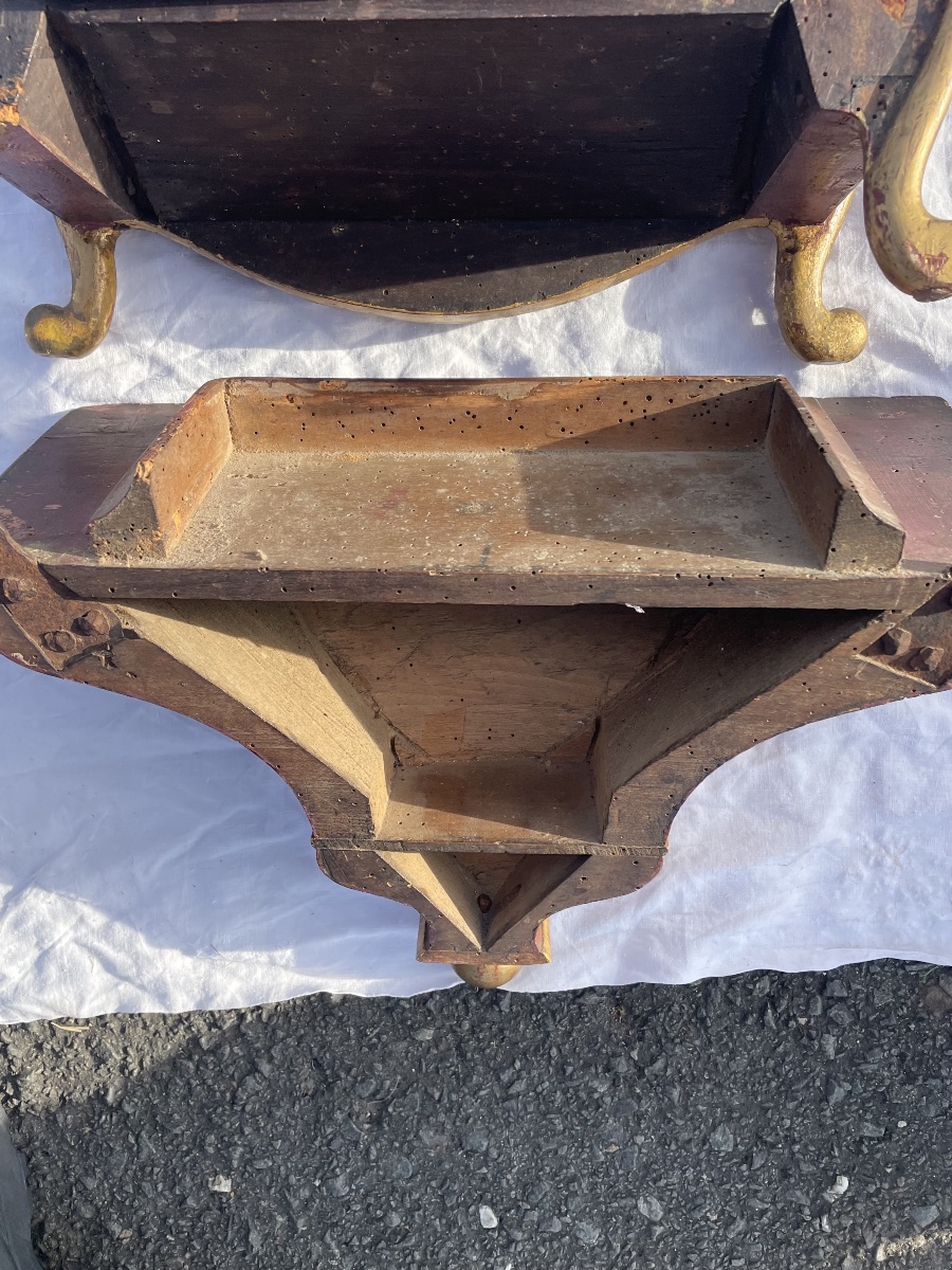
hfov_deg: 53.1
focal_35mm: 26
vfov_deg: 67.3
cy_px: 635
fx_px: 953
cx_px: 476
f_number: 1.6
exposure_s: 1/1233
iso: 32
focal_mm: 4.2
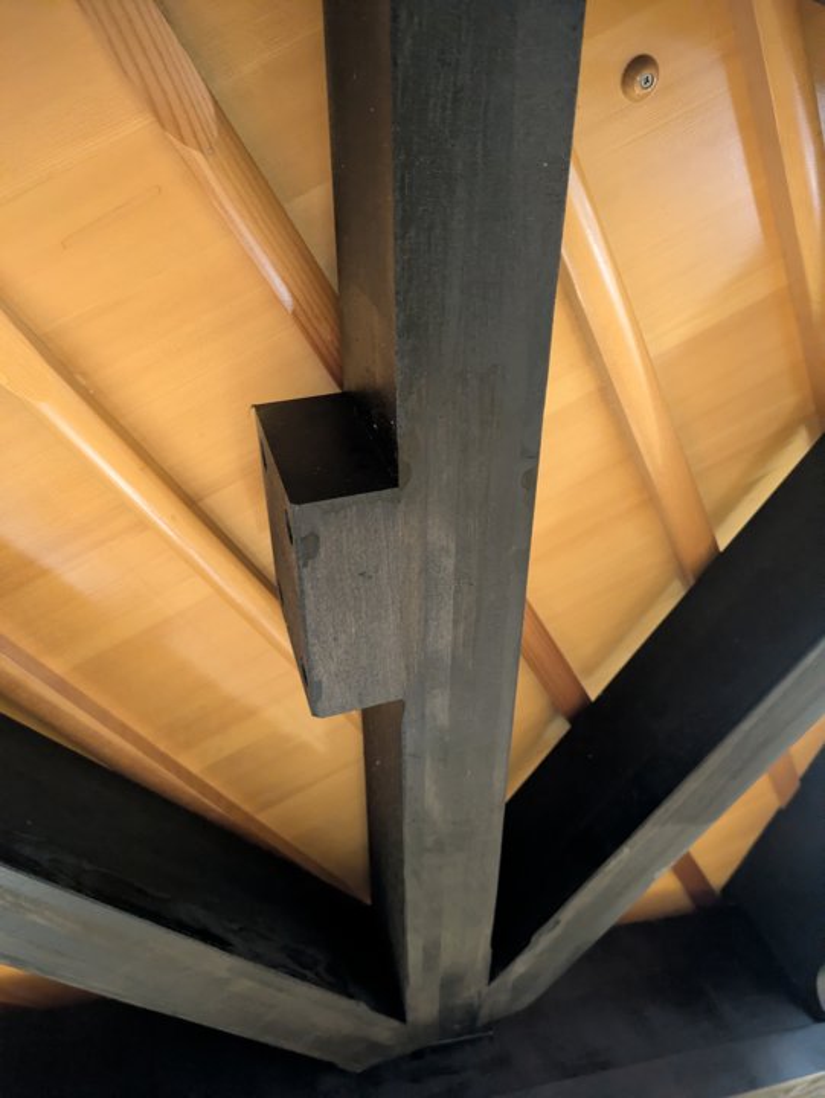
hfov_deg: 54.9
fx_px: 793
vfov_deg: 69.4
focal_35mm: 25
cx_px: 412
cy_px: 549
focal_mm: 5.43
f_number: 1.89
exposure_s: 1/15
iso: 1603
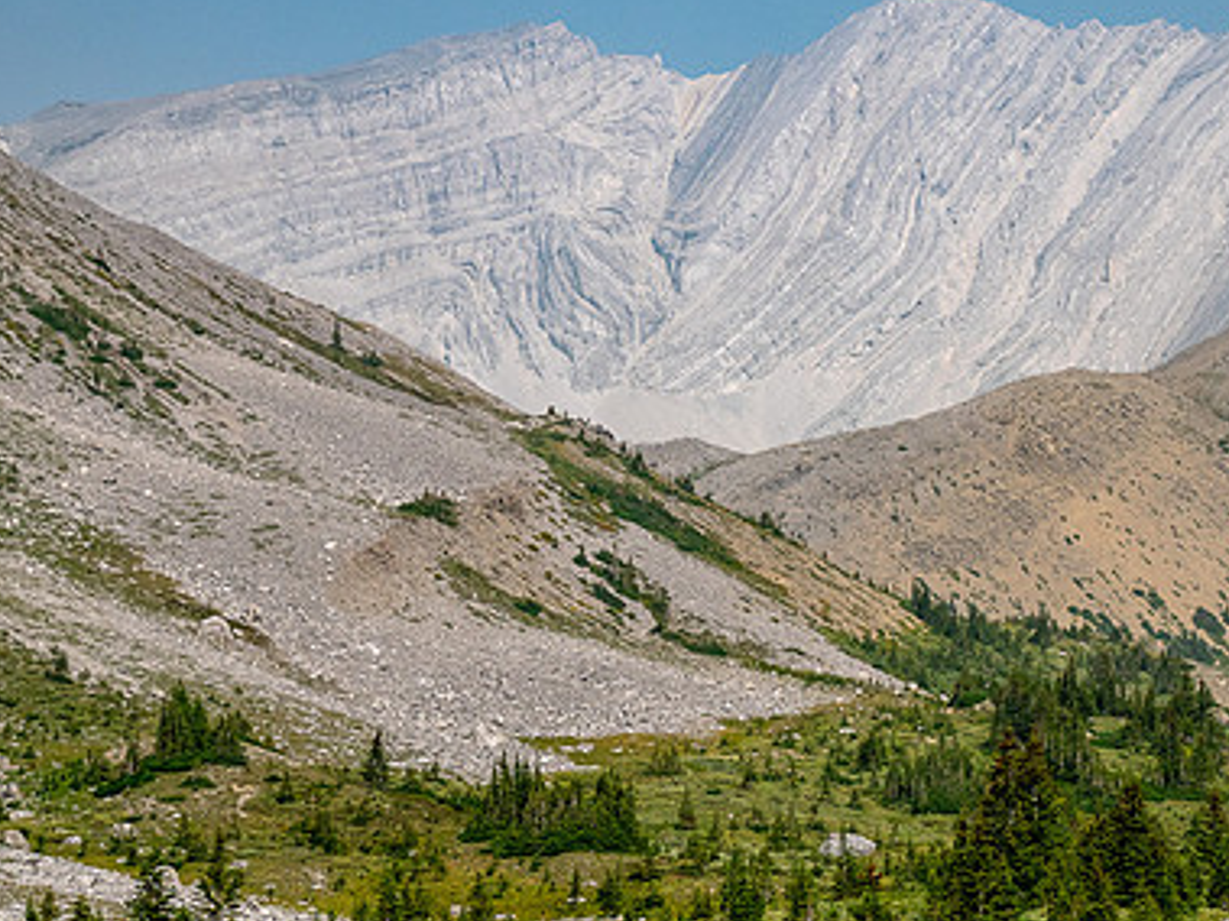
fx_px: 3478
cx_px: 837
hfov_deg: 20.0
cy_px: 426
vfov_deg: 15.1
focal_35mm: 98
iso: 200
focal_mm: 32
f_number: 8
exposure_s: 1/320
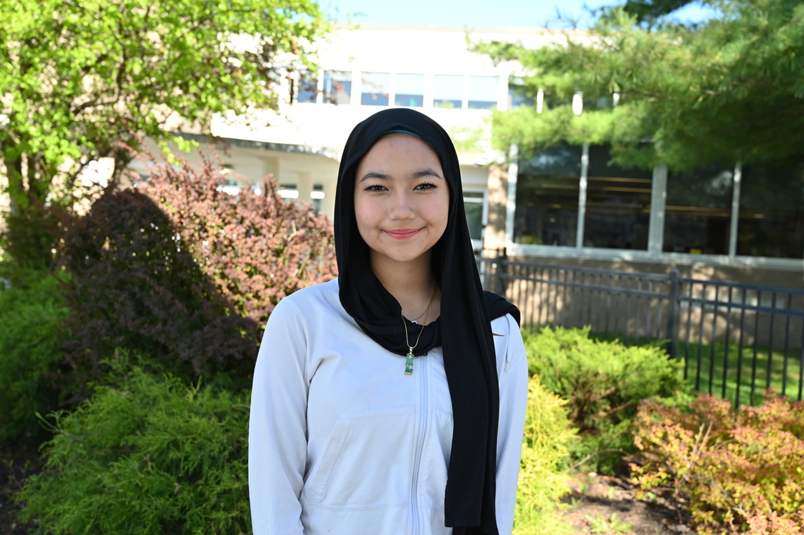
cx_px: 402
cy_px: 268
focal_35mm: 35
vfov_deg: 37.8
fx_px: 781
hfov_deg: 54.5
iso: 200
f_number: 5
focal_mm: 35
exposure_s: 1/250
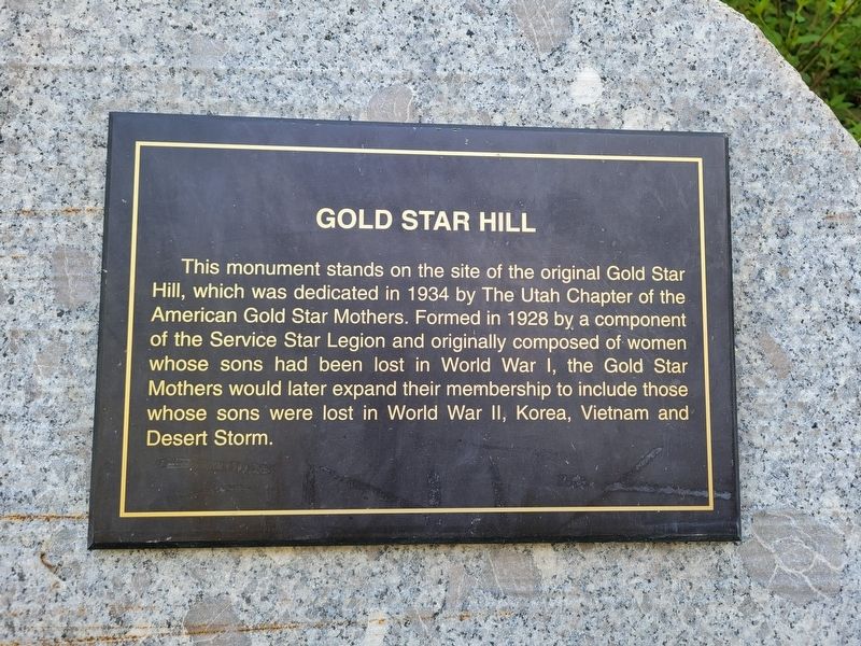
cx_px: 430
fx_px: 647
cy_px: 323
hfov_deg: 67.3
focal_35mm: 26
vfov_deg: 53.1
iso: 40
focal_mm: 5.4
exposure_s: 1/160
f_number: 1.8
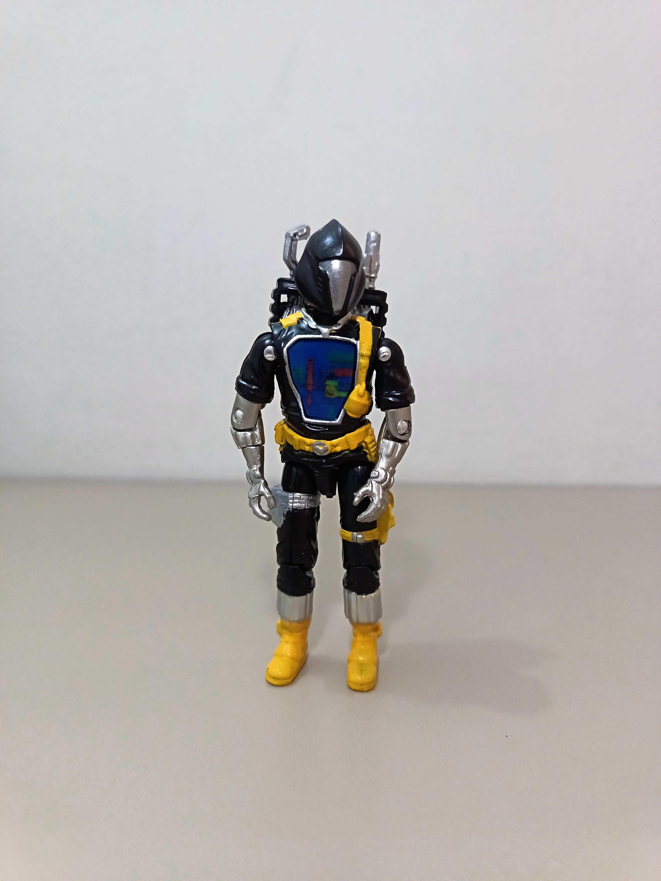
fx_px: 611
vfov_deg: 71.6
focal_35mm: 24
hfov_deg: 56.8
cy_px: 440
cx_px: 330
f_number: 1.75
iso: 1600
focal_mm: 5.25
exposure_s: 1/33.3
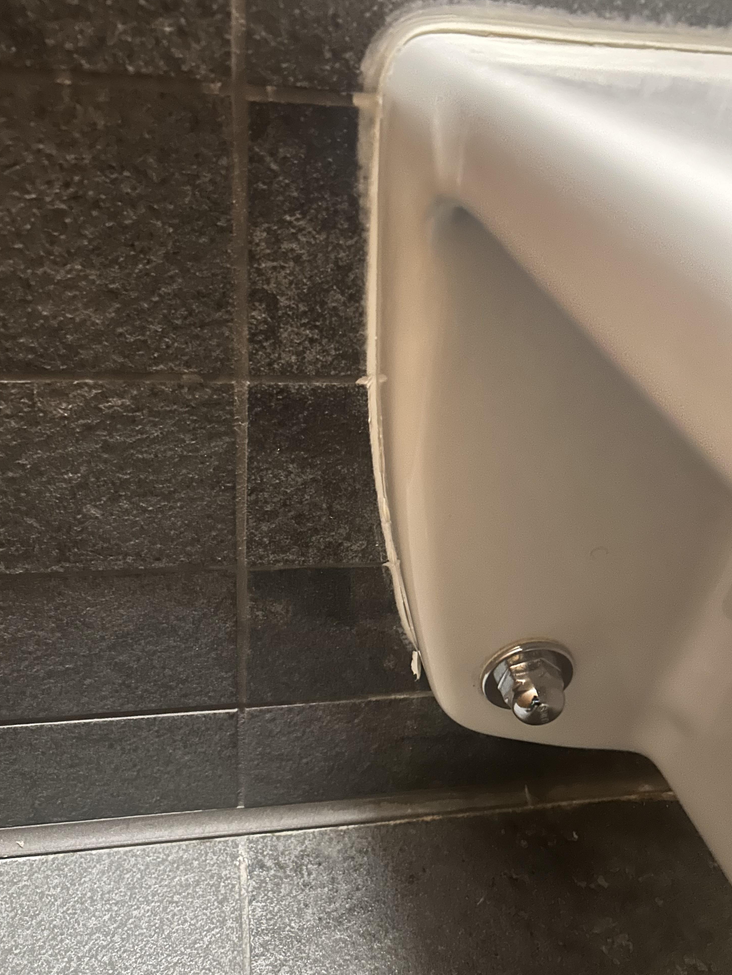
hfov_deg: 51.4
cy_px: 495
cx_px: 361
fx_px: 761
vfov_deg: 65.3
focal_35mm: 27
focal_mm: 5.7
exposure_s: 1/21
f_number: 1.5
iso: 1000
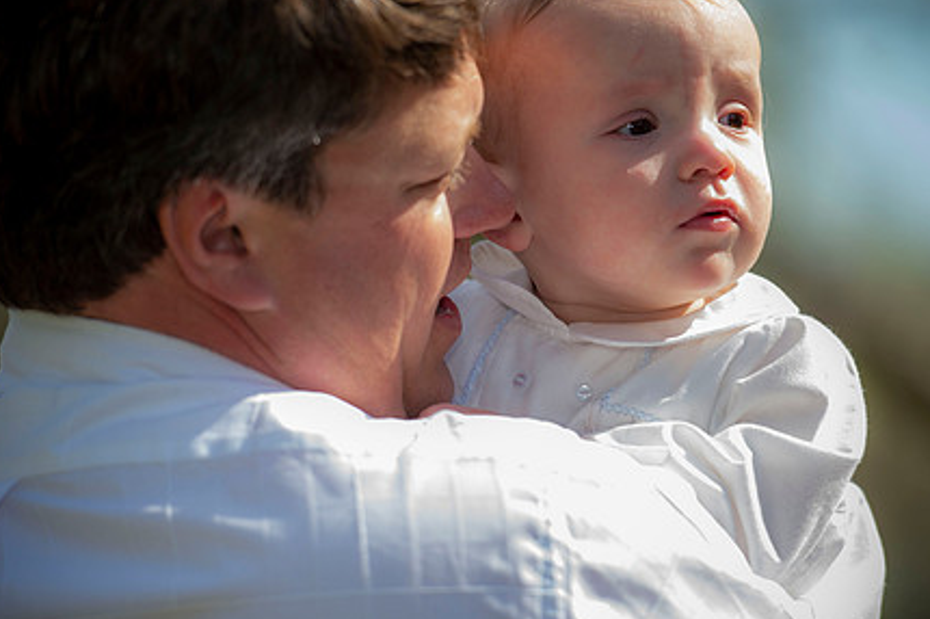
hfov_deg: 7.8
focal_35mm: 263
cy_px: 320
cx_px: 493
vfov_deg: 5.2
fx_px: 6789
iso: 50
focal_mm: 195
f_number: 3.2
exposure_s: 1/400
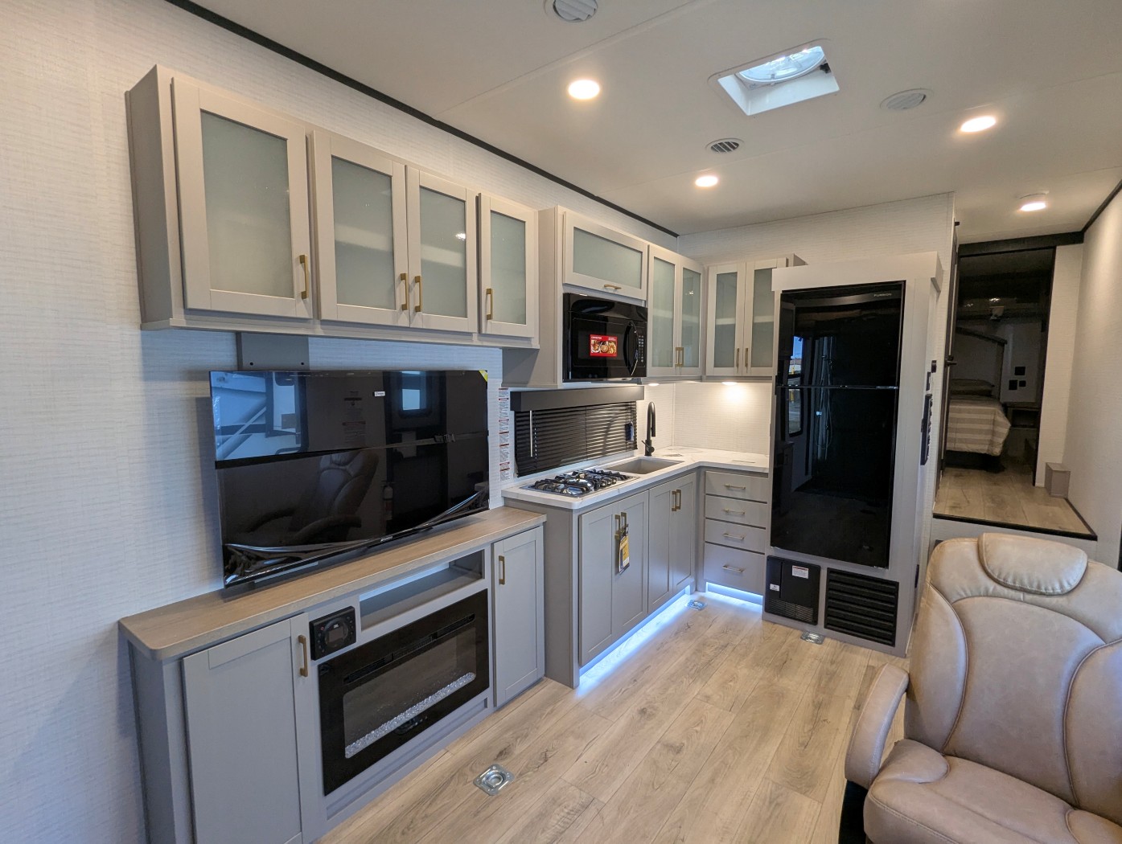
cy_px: 422
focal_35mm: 16
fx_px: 519
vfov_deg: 78.2
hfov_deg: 94.4
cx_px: 561
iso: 94
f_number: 2.2
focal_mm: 2.35
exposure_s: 1/58
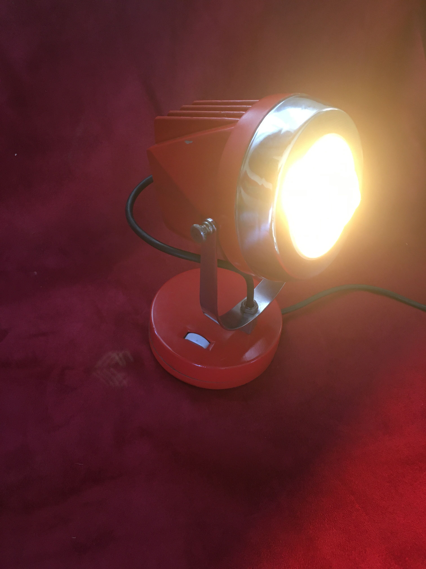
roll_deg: -6.9
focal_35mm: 29
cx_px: 213
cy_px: 284
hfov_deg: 48.2
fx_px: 476
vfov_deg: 61.7
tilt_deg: -43.9
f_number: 2.2
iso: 160
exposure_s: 1/33
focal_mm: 4.15
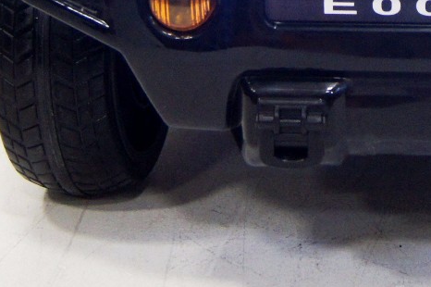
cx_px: 440
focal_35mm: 157
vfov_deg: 8.5
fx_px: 1878
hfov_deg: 12.9
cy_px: -174
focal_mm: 30
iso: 1000
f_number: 4.5
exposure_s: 1/50
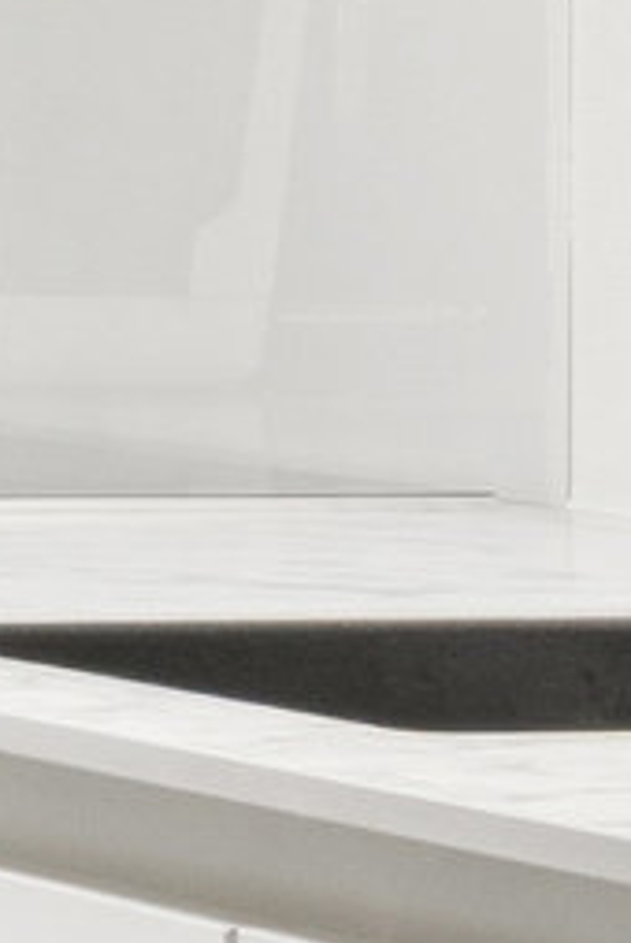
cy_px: 123
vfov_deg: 5.3
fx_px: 10199
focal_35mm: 389
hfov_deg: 3.5
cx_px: -984
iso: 800
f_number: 11
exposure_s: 1/30
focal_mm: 33
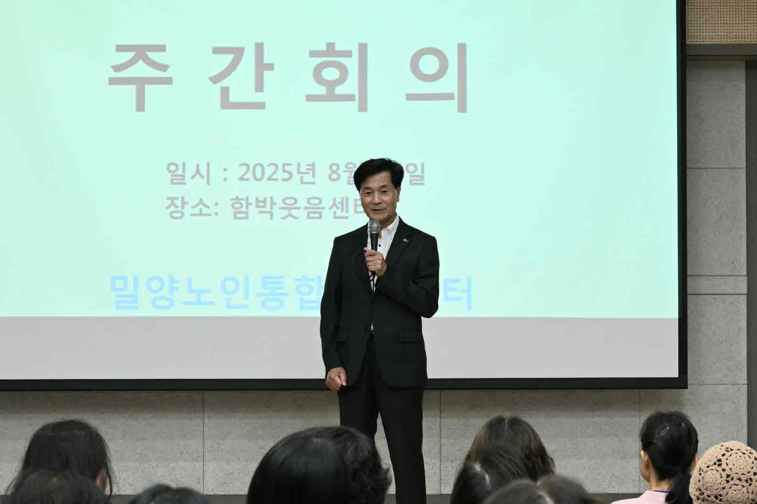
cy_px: 286
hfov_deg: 22.6
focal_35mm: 90
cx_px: 382
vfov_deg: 15.2
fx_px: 1892
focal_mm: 51
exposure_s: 1/125
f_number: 5.6
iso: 1600
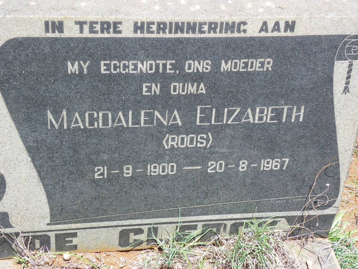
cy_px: 134
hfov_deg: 29.4
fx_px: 683
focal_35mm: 66
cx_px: 179
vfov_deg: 22.3
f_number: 3.5
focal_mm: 11.8
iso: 64
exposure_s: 1/160
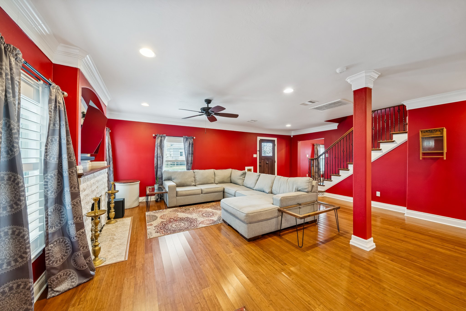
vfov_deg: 90.0
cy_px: 156
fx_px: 155
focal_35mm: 12
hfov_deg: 112.6
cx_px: 233
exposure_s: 1/5
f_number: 8
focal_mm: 12
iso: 640
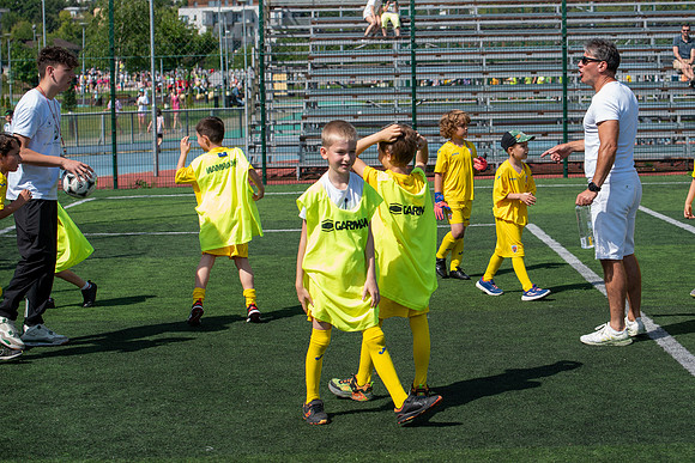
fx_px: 1489
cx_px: 379
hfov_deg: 26.3
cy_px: 218
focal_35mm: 77
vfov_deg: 17.7
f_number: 5.6
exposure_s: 1/1000
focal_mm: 70
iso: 320
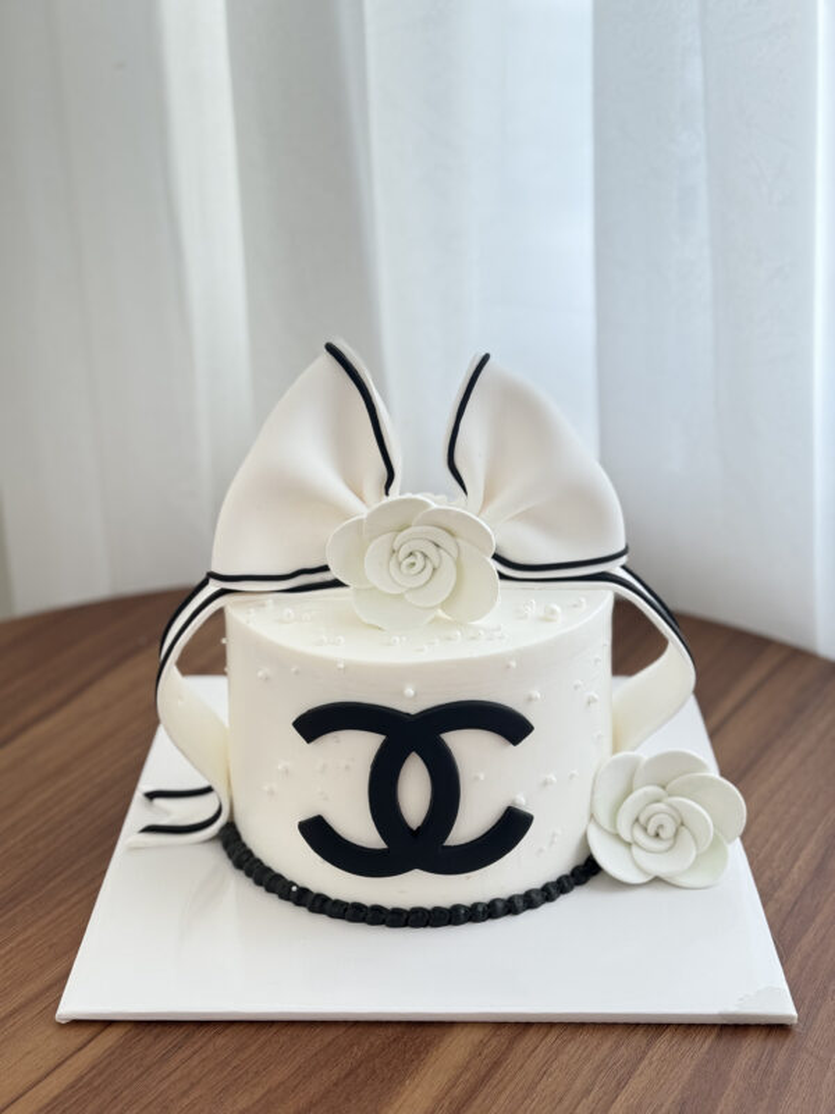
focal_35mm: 48
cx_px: 418
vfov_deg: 39.7
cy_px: 557
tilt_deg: -22.3
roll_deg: +0.9
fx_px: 1544
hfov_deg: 30.3
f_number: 1.78
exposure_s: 1/121
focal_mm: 6.76
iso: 64
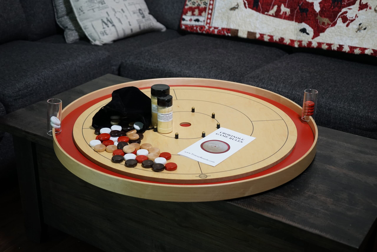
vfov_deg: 28.1
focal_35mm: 48
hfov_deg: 41.1
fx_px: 503
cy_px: 126
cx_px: 188
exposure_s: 1/60
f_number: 4.5
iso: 1250
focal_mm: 48
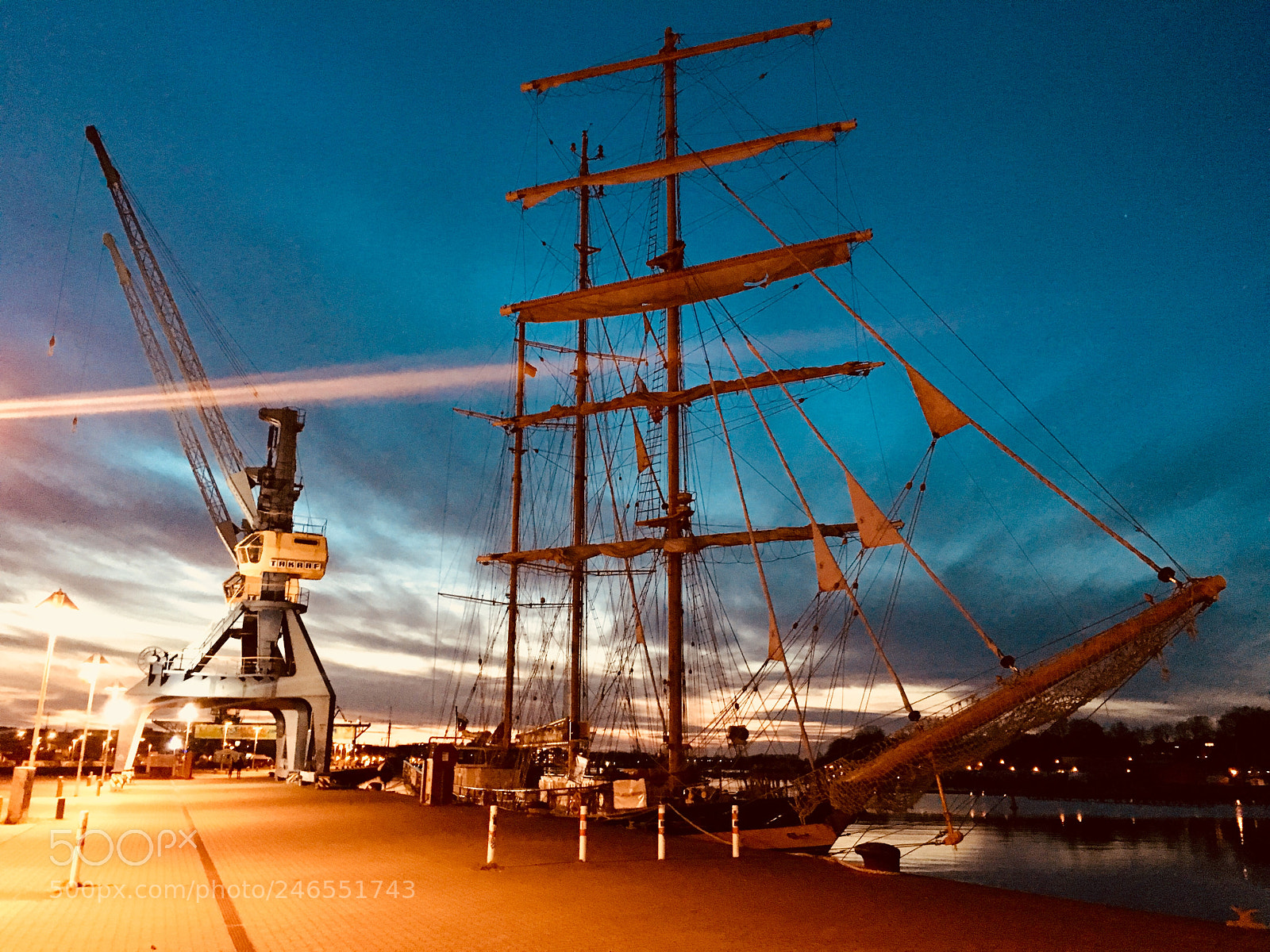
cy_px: 476
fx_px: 1064
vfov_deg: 48.2
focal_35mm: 29
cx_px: 635
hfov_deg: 61.7
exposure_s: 1/17
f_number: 2.2
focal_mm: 4.15
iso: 500
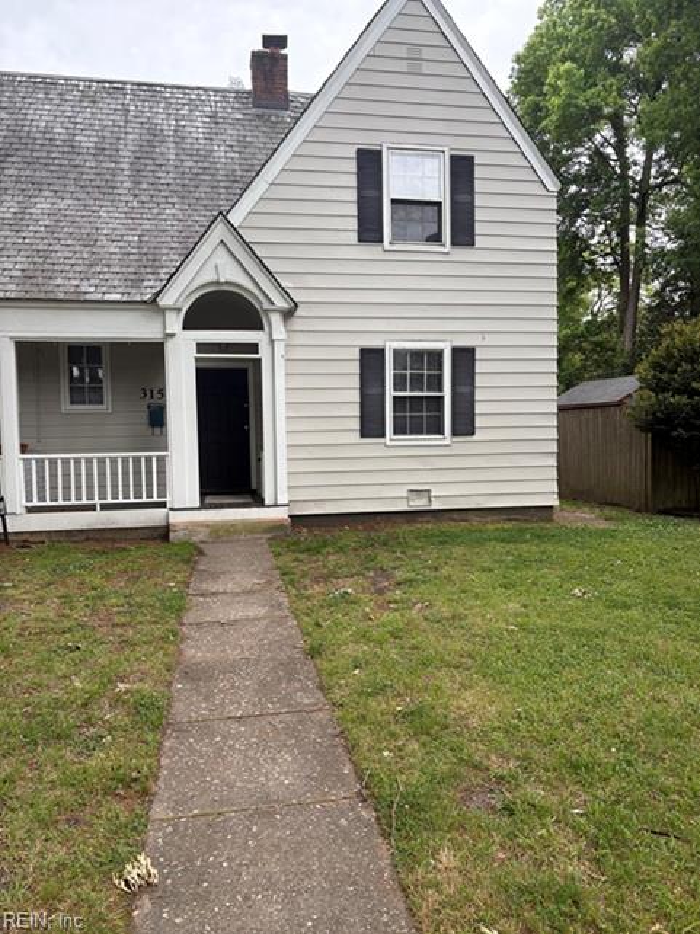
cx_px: 350
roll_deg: +0.6
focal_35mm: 26
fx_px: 701
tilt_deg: -3.3
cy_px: 467
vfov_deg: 67.3
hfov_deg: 53.0
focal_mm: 5.96
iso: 64
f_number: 1.6
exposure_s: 1/485
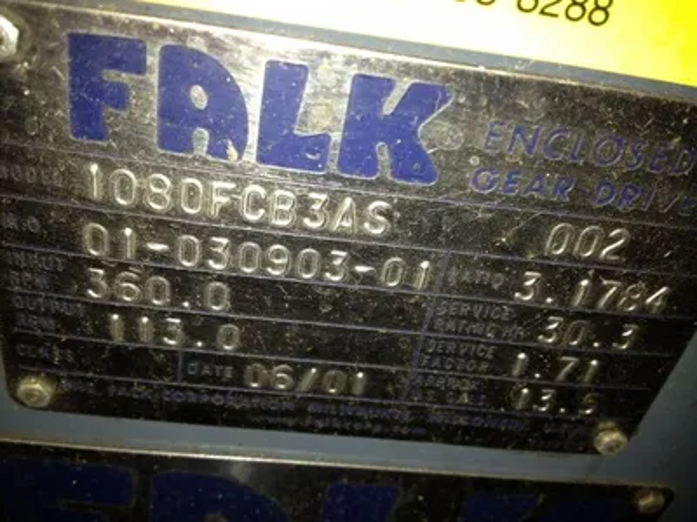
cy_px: 261
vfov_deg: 40.7
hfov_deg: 52.6
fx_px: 705
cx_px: 348
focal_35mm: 35
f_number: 2.4
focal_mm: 4.28
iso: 50
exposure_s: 1/51
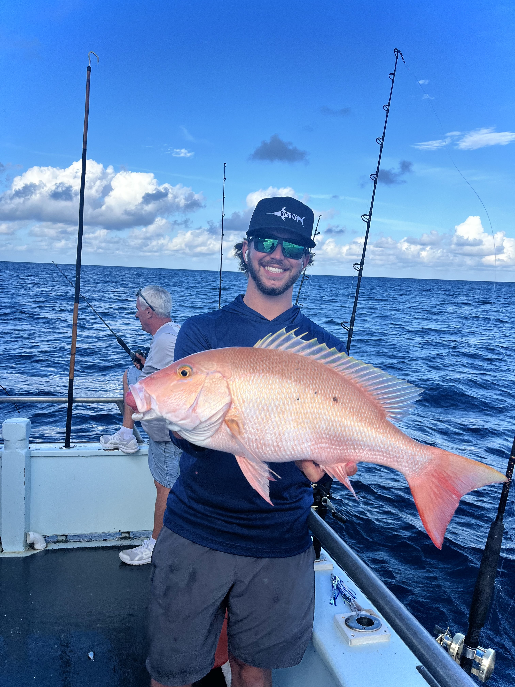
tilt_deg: -3.8
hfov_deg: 53.1
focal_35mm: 26
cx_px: 258
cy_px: 344
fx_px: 516
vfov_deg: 67.3
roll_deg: -2.0
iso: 50
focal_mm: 5.1
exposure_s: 1/1992
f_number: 1.6
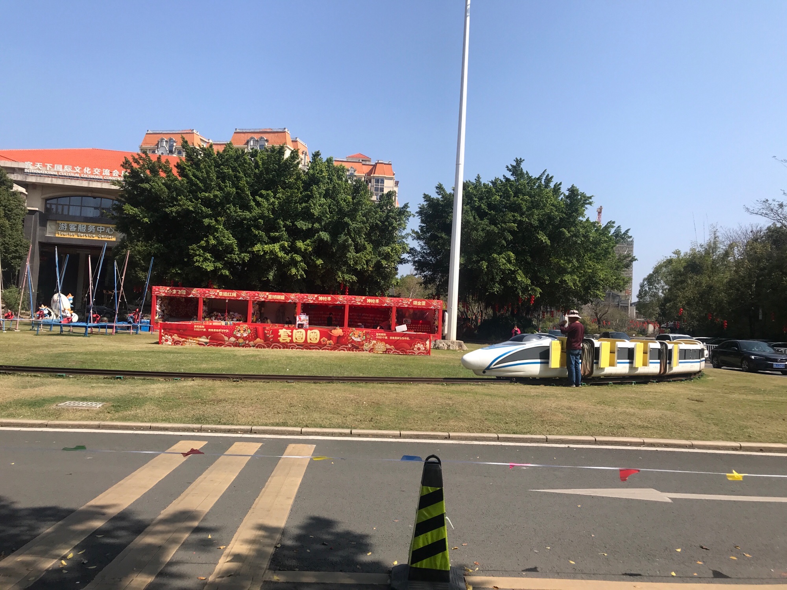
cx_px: 394
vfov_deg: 49.7
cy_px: 295
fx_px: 637
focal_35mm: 28
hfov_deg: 63.4
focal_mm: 3.99
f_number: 1.8
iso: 20
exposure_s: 1/1953
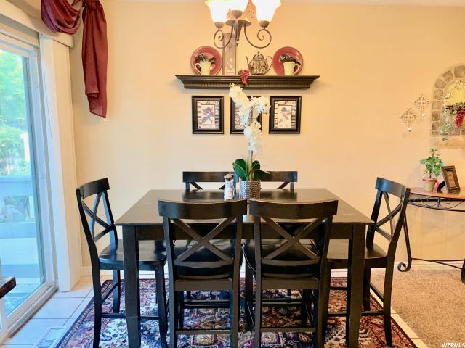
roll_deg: -0.4
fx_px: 349
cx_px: 232
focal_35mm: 26
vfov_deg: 53.1
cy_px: 174
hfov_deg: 67.3
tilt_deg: -6.8
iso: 200
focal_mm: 4.25
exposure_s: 1/60
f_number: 1.8
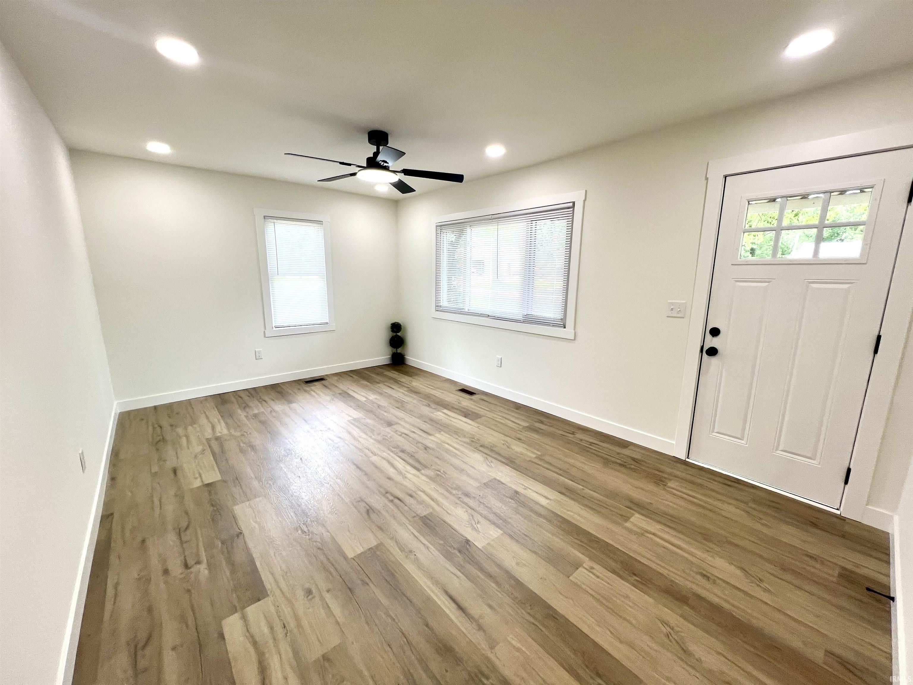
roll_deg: -0.2
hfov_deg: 106.2
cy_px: 342
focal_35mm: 13
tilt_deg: -11.0
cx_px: 456
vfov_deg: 89.9
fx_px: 343
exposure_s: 1/120
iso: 50
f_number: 1.8
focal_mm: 1.57
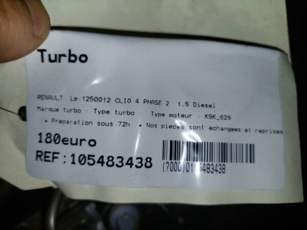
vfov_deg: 54.9
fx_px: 222
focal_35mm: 25
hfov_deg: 69.4
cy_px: 115
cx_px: 154
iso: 40
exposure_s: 1/1443
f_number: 1.8
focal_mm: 5.23
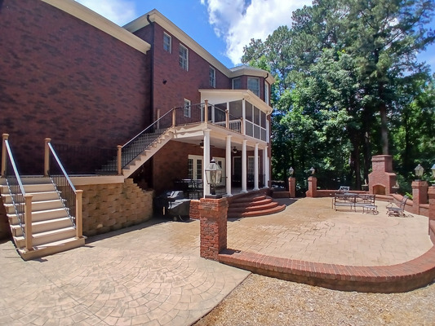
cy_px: 163
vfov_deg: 74.8
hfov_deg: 91.0
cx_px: 218
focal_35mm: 17
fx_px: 214
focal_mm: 1.4
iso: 50
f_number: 2.2
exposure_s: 1/967
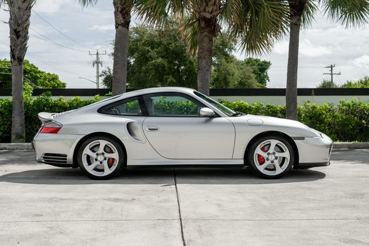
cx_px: 194
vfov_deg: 25.1
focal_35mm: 54
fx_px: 553
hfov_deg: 36.9
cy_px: 123
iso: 200
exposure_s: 1/160
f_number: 8
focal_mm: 45
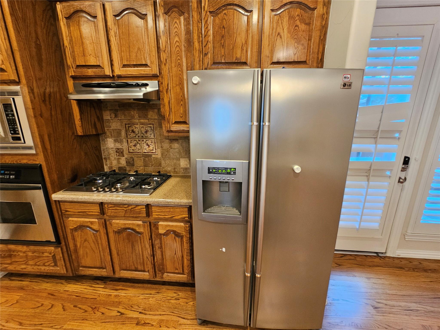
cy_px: 165
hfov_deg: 106.2
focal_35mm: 13
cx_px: 220
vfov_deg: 89.9
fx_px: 165
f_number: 2.2
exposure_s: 1/30
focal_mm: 2.2
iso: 400
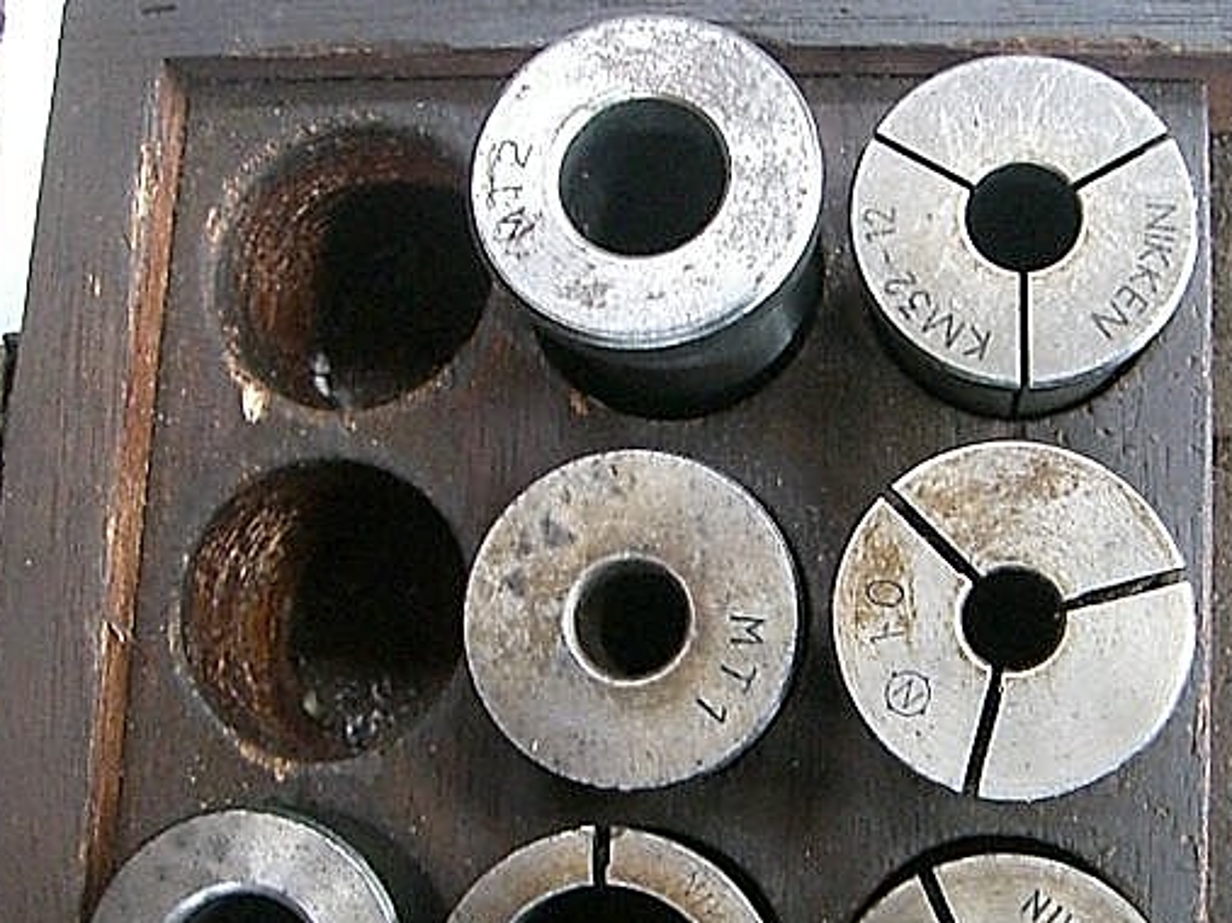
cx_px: 744
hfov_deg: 39.5
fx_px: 1708
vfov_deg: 30.2
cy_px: 544
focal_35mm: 48
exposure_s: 1/20
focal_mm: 6.2
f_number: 2.7
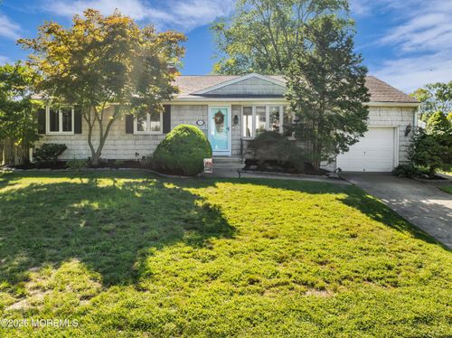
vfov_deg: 56.7
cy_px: 169
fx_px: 313
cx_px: 226
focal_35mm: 24
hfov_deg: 71.6
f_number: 2.8
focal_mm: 12.29
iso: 160
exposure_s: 1/1250
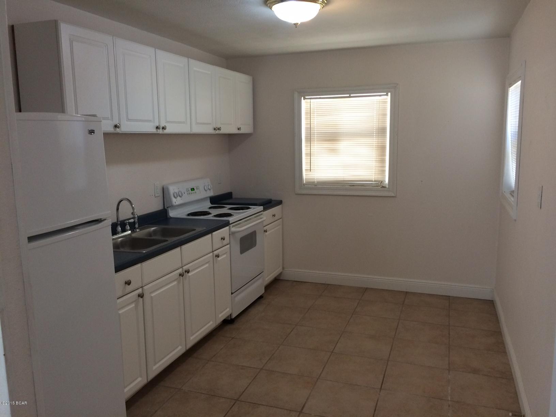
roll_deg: +0.4
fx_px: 466
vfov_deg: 48.2
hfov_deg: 61.7
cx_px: 278
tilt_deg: -10.6
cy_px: 208
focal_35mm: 29
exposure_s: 1/30
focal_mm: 4.15
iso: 125
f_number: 2.2
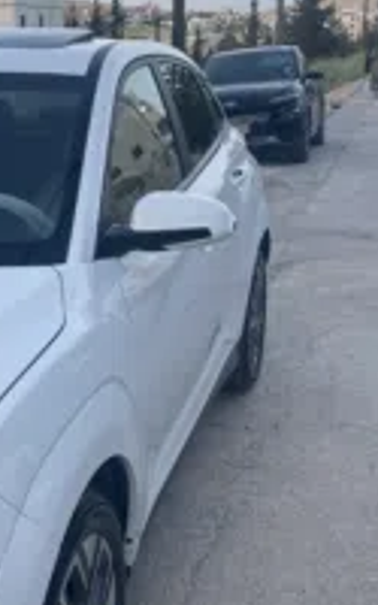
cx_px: 9
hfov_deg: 23.5
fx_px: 874
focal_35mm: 53
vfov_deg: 38.1
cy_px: 360
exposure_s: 1/121
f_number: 1.6
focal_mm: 5.1
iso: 80
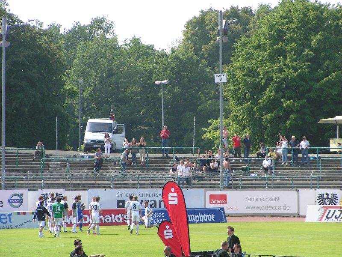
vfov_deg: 6.0
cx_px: 171
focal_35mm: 247
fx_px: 2440
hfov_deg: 8.0
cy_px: 128
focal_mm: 37.8
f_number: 4.5
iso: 50
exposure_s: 1/400
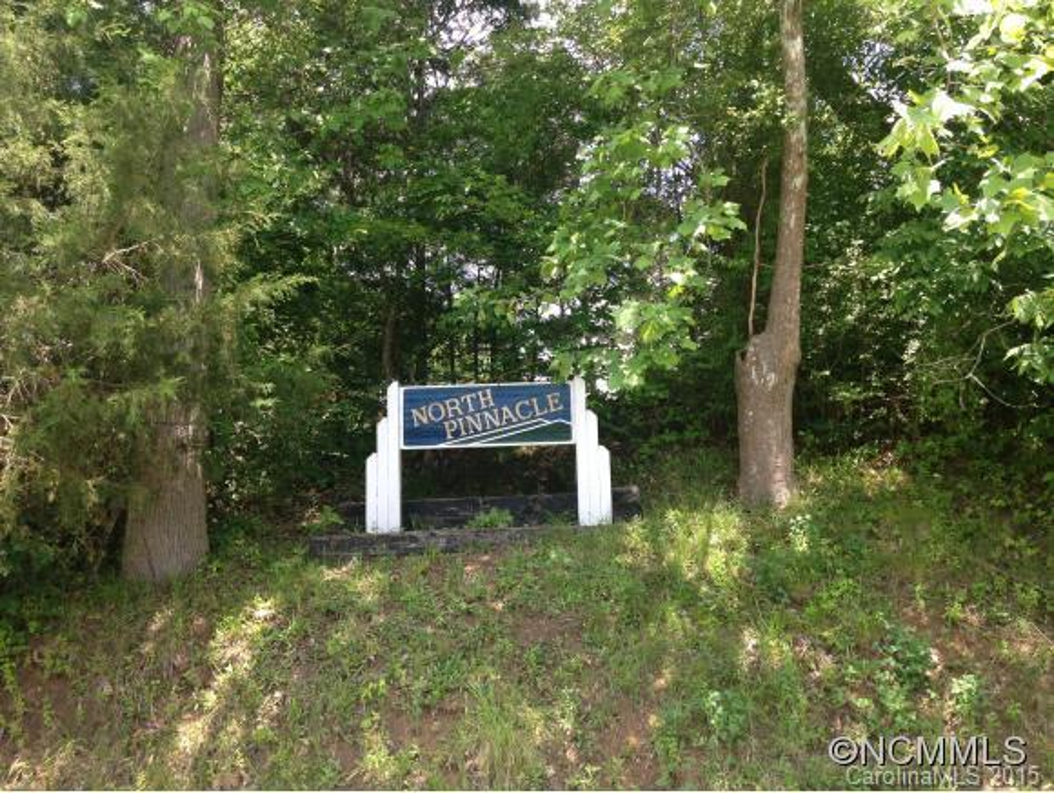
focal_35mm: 33
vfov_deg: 43.0
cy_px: 396
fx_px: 1006
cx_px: 527
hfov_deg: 55.3
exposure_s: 1/184
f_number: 2.4
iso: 50
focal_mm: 4.12
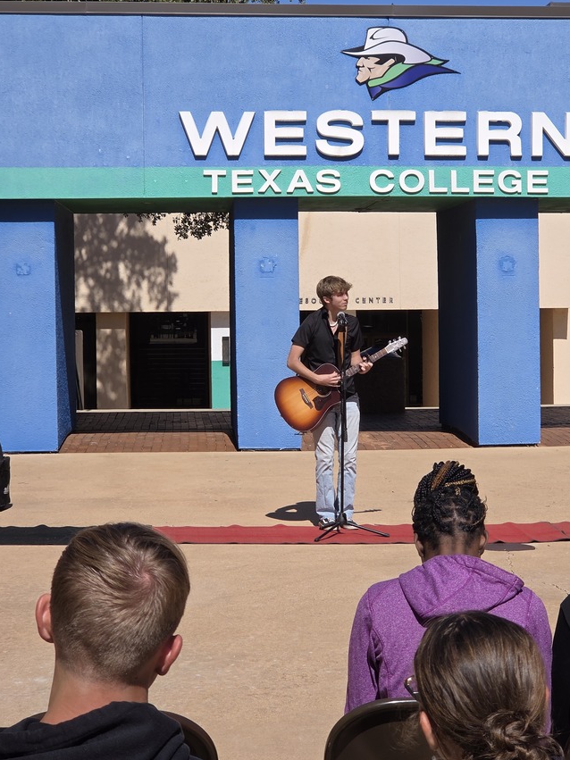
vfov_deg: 23.6
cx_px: 339
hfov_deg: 17.8
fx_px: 1823
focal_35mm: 83
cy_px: 346
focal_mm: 7
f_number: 2.4
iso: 25
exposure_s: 1/1941
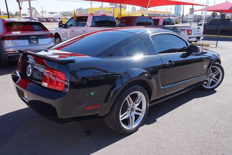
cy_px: 78
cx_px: 116
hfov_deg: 62.0
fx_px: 193
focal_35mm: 30
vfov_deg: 43.6
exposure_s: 1/100
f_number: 8
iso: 100
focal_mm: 20
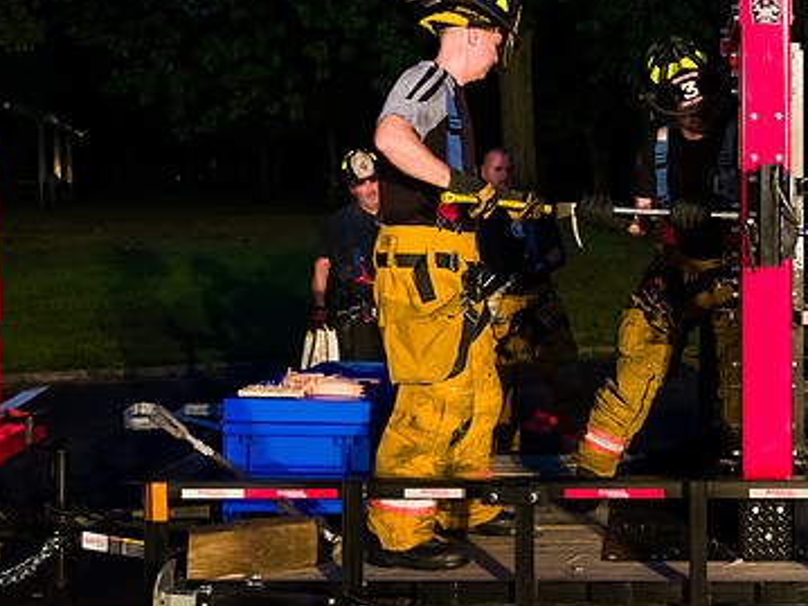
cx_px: 635
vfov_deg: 24.7
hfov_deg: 31.9
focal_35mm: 59
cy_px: 204
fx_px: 1377
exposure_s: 1/125
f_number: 3.2
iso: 6400
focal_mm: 38
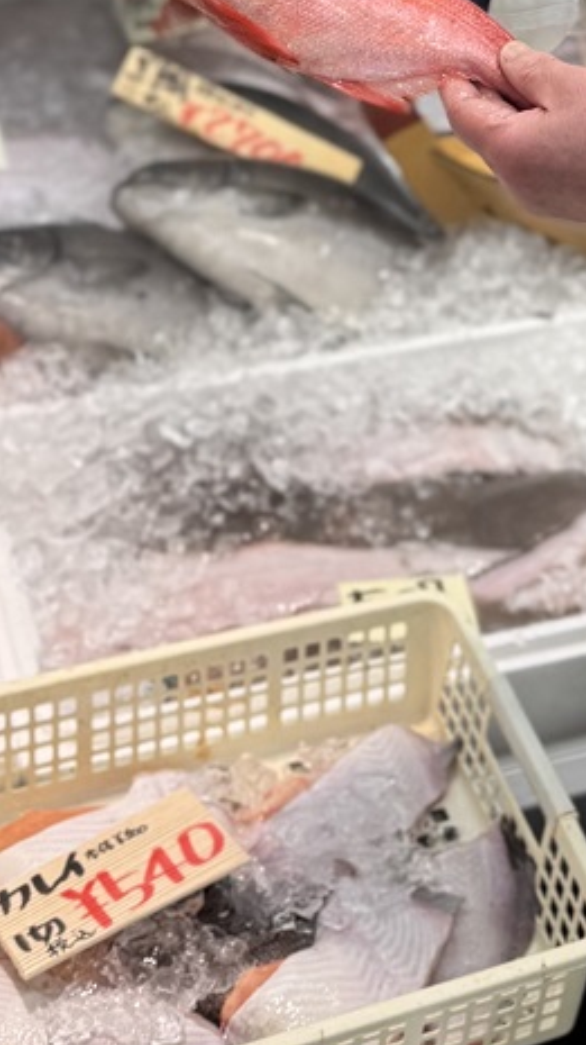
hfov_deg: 16.0
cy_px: -415
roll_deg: -2.0
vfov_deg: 23.8
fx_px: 2075
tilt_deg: -8.7
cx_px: 438
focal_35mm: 75
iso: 64
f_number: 1.78
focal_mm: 6.76
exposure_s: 1/179
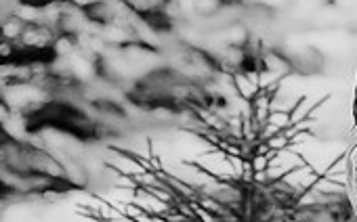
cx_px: 462
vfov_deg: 5.8
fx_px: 2159
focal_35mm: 222
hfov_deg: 9.3
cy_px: -176
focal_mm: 64
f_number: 2.8
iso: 1000
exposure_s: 1/500
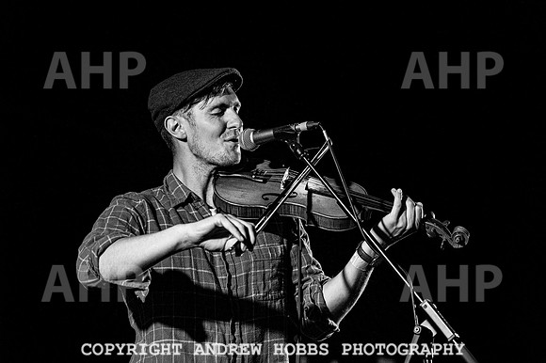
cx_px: 273
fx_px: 2070
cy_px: 182
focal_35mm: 137
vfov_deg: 10.0
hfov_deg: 15.0
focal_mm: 135
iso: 8000
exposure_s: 1/1000
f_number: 4
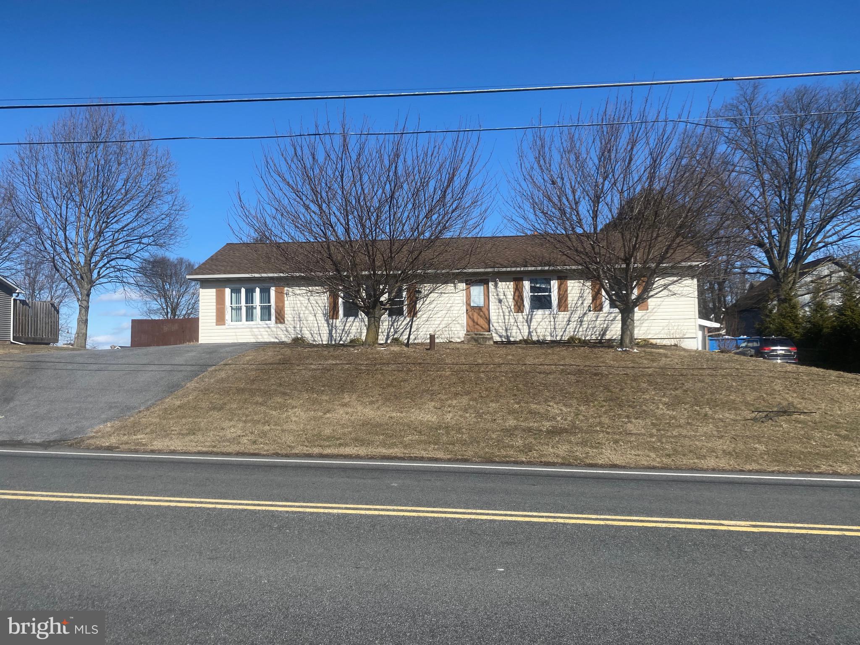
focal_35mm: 26
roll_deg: +1.3
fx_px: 646
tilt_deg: +3.4
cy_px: 322
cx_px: 430
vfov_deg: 53.1
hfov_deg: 67.3
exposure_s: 1/3125
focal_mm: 4.25
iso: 32
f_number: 1.8
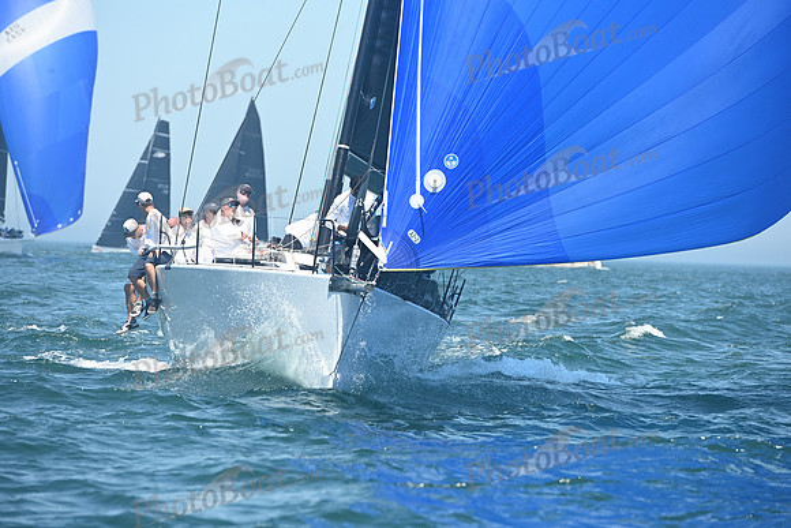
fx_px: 4395
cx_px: 396
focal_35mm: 200
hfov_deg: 10.3
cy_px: 264
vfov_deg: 6.9
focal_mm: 200
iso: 320
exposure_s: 1/1000
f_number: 5.6
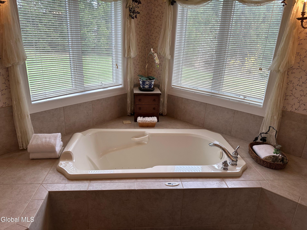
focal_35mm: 24
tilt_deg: -18.7
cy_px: 115
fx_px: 213
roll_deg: -2.9
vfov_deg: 56.8
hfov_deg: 71.6
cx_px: 154
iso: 64
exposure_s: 1/151
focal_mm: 6.86
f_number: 1.78
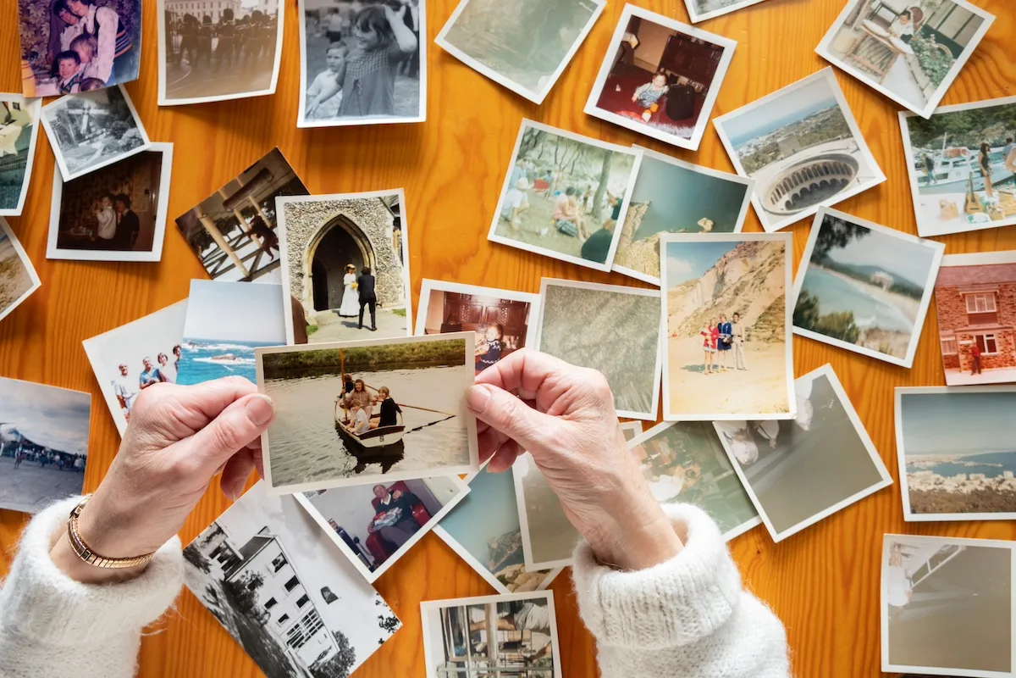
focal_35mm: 33
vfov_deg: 40.0
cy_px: 339
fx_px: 931
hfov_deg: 57.2
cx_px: 508
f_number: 4.5
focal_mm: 22.3
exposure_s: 1/50
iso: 250
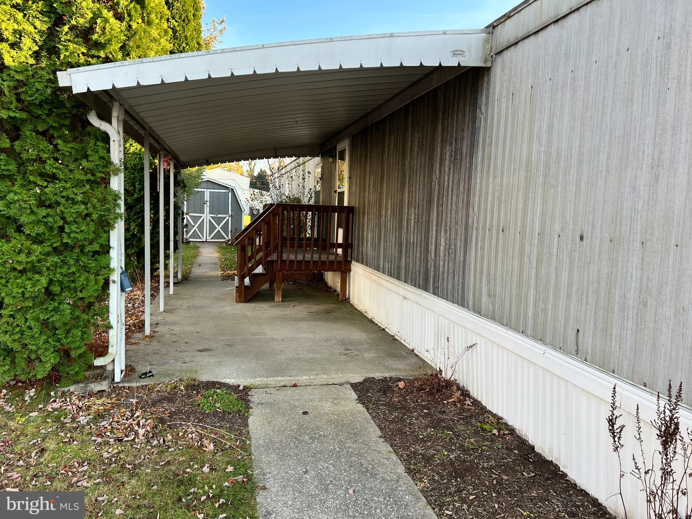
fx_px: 520
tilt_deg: -6.2
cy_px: 260
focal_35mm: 26
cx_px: 346
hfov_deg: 67.3
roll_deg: -2.4
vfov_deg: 53.1
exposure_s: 1/452
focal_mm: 5.7
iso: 50
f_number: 1.5
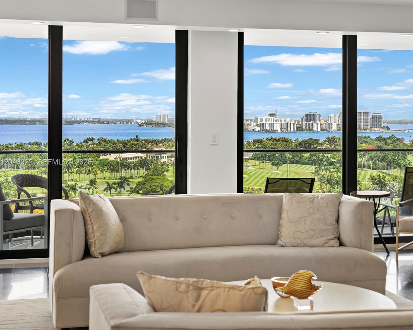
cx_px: 246
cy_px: 163
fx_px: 770
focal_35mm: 63
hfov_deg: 30.0
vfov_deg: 24.2
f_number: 8
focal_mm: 55
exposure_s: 1/13
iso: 320
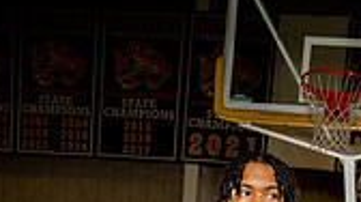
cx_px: 273
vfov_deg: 12.9
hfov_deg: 28.6
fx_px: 698
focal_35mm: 73
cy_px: 473
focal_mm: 26
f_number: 6.3
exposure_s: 1/250
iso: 400
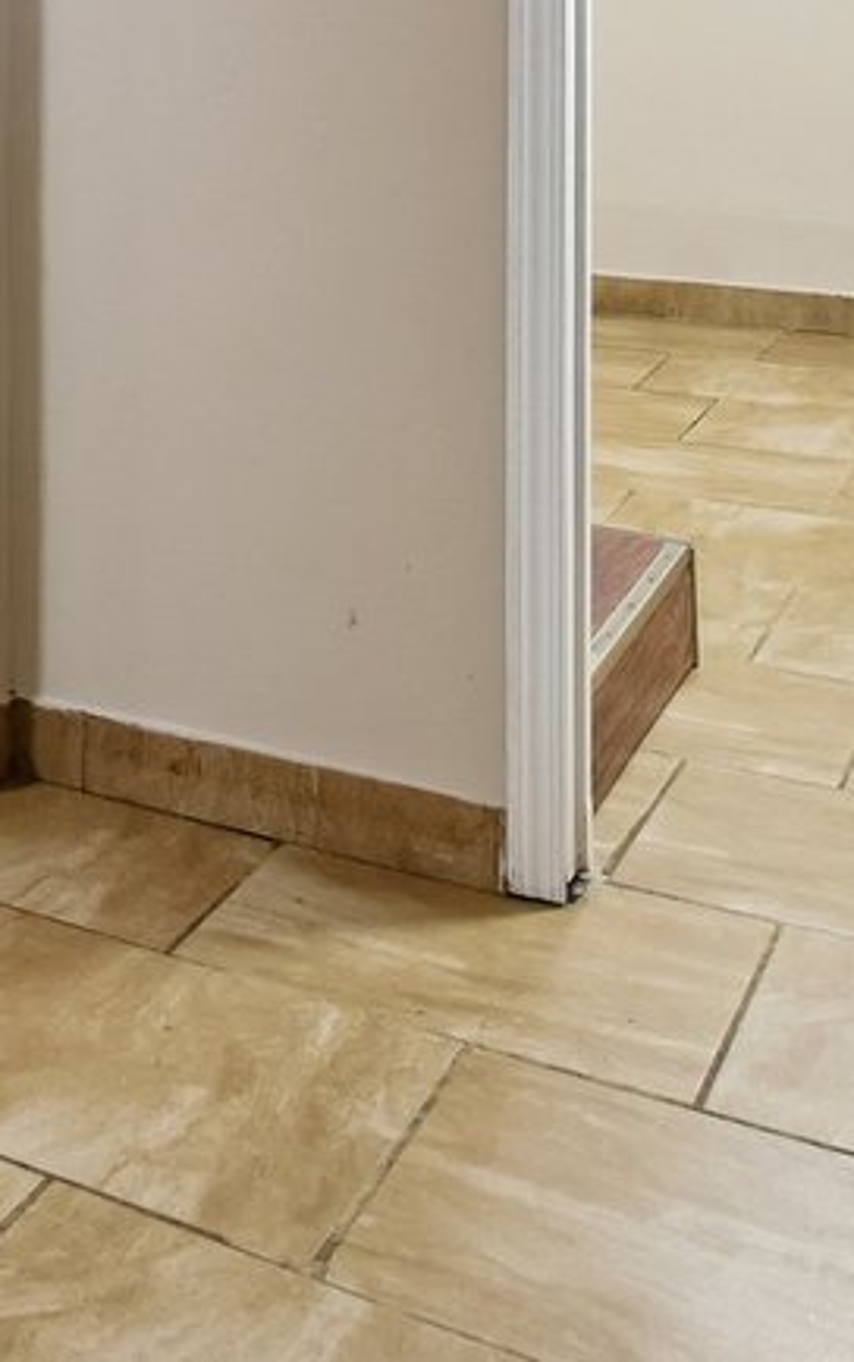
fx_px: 2118
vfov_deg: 32.0
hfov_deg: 18.3
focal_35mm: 57
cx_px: -647
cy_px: -91
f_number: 8
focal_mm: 10
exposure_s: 1/10
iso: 400
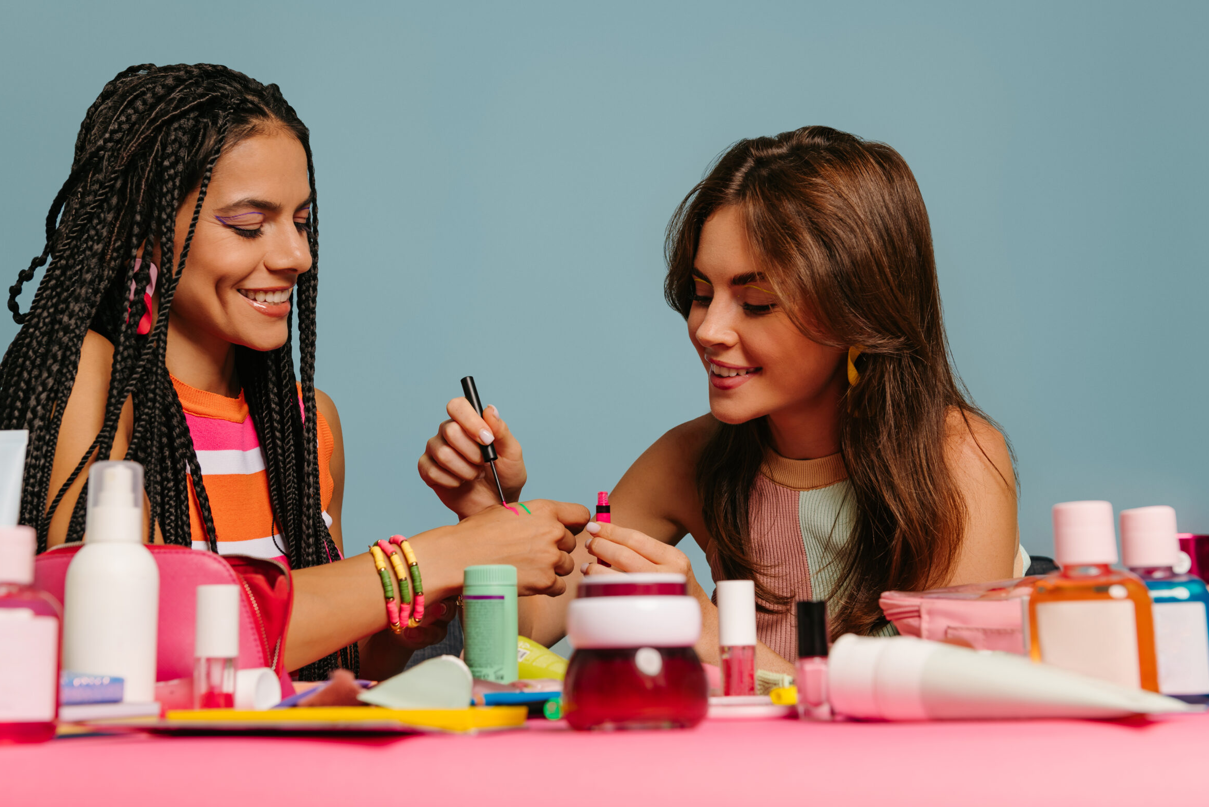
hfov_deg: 42.7
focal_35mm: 46
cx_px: 573
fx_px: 1545
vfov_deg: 29.3
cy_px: 380
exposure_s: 1/200
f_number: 5.6
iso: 100
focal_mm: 42
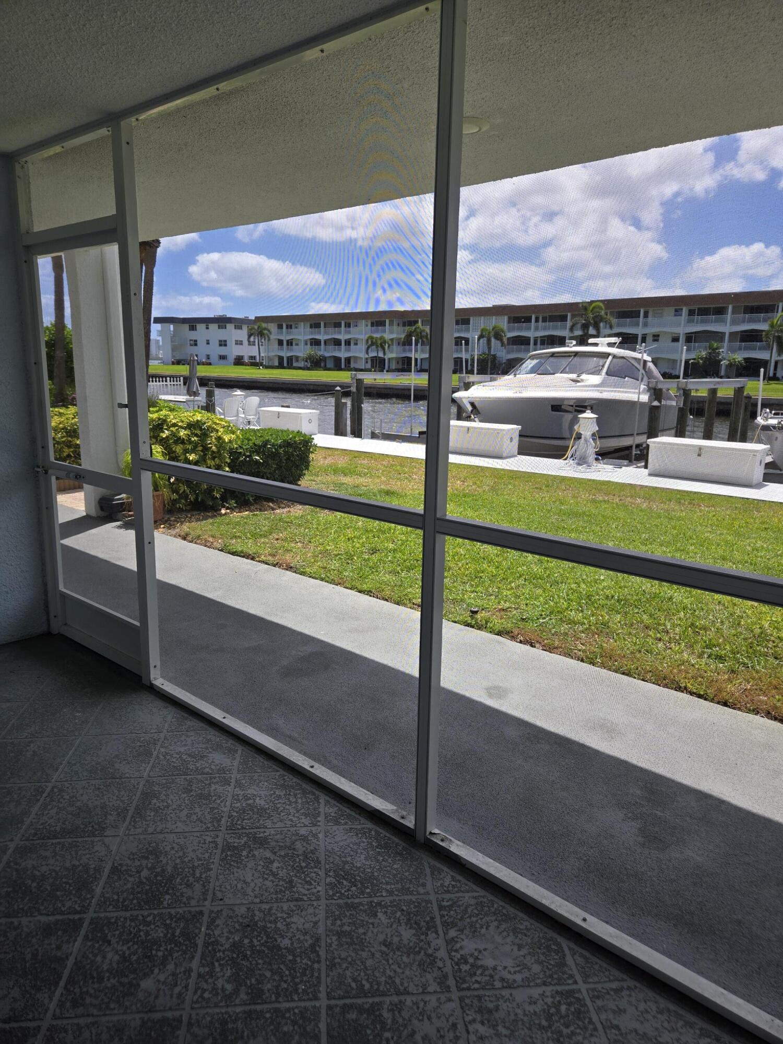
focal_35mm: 23
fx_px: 694
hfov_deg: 58.9
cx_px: 392
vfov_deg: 73.9
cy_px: 522
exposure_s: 1/1145
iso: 25
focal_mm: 5.4
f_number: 1.8
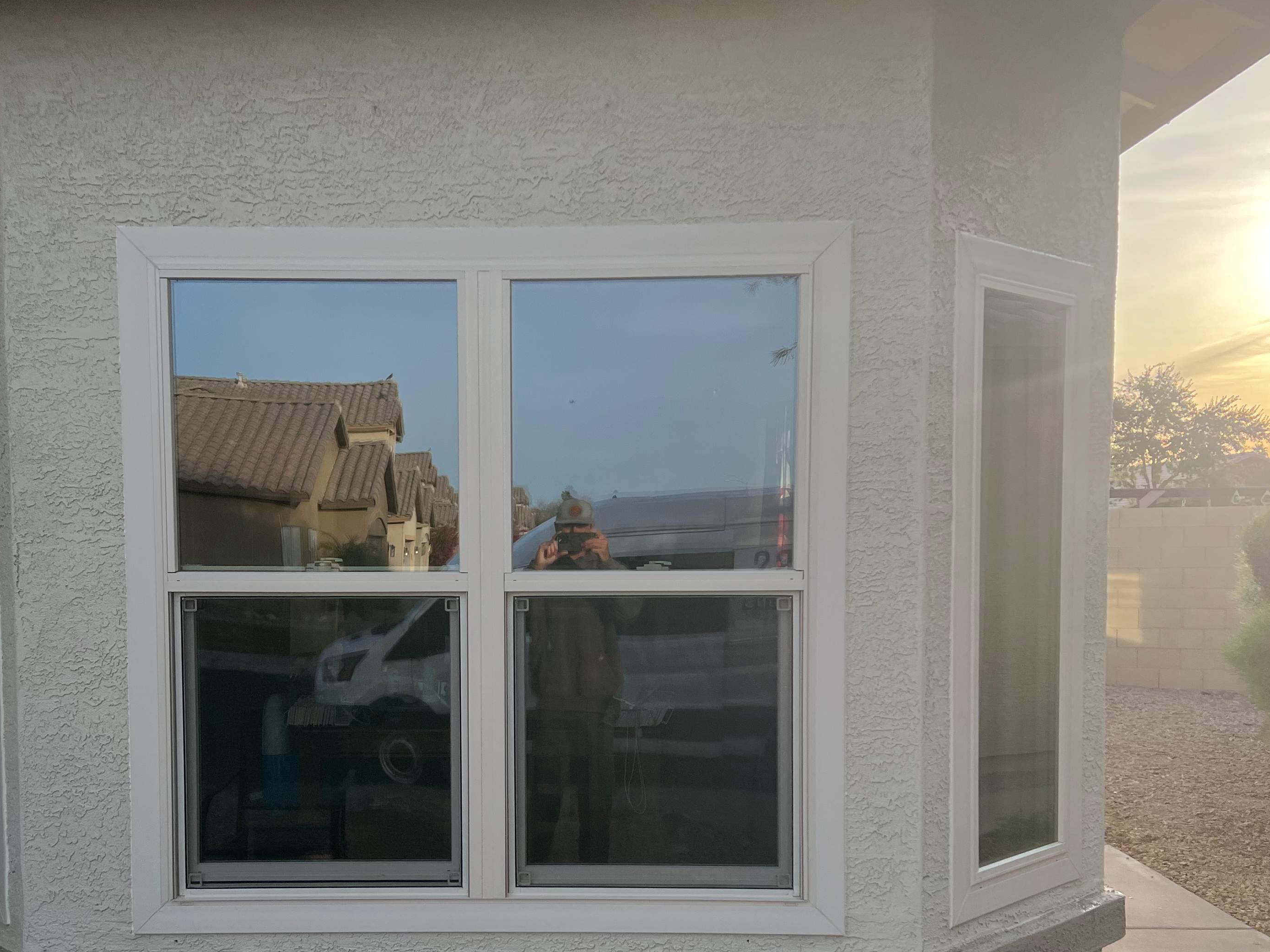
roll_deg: -0.2
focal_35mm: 38
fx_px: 1394
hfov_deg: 48.8
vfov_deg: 37.4
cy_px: 627
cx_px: 533
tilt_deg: -3.8
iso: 50
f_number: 1.5
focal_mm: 5.7
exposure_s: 1/2045
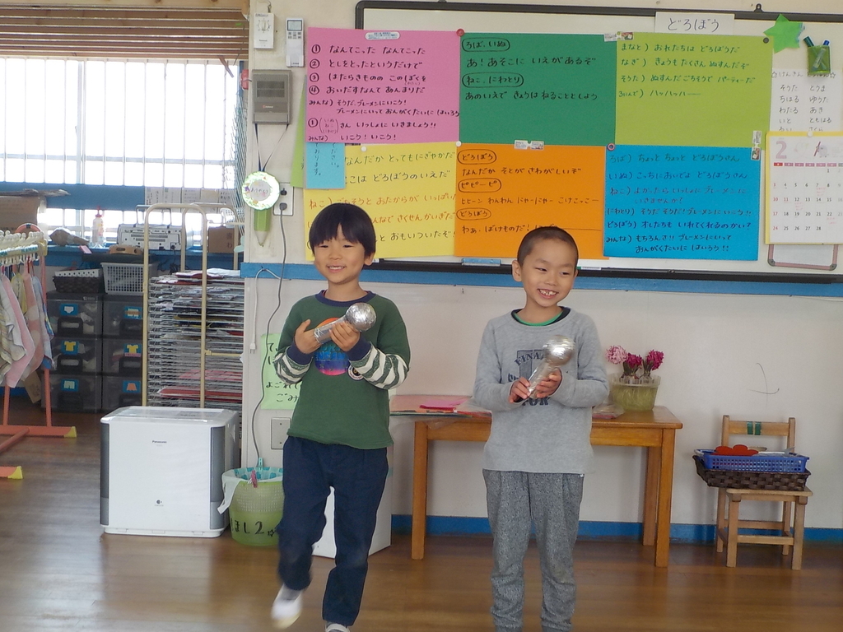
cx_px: 422
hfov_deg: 33.2
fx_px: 1412
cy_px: 316
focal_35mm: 58
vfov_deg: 25.2
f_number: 4.7
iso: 125
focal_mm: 7.9
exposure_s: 1/30
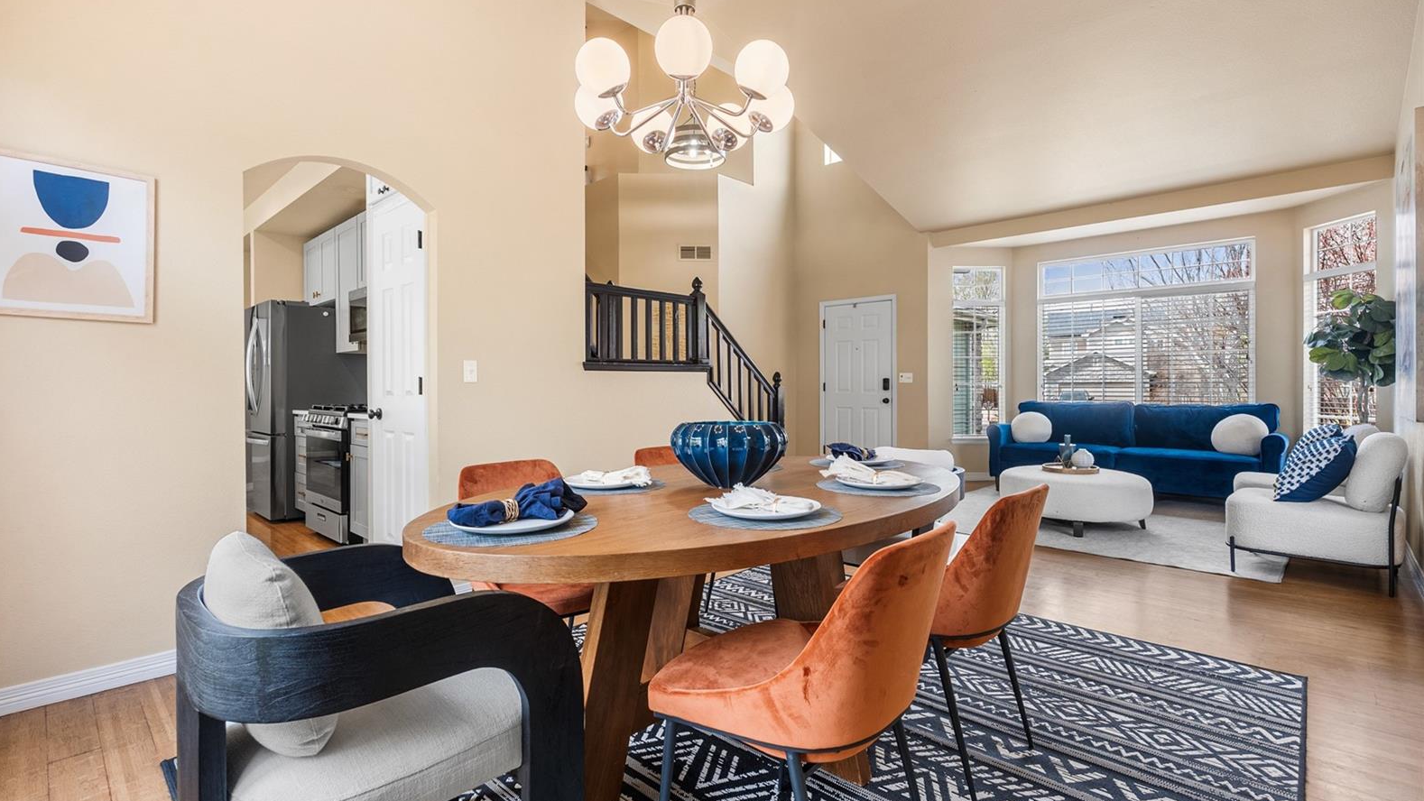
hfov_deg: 95.9
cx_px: 703
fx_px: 642
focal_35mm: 17
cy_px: 387
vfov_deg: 63.9
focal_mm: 16
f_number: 8
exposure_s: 1/3
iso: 200
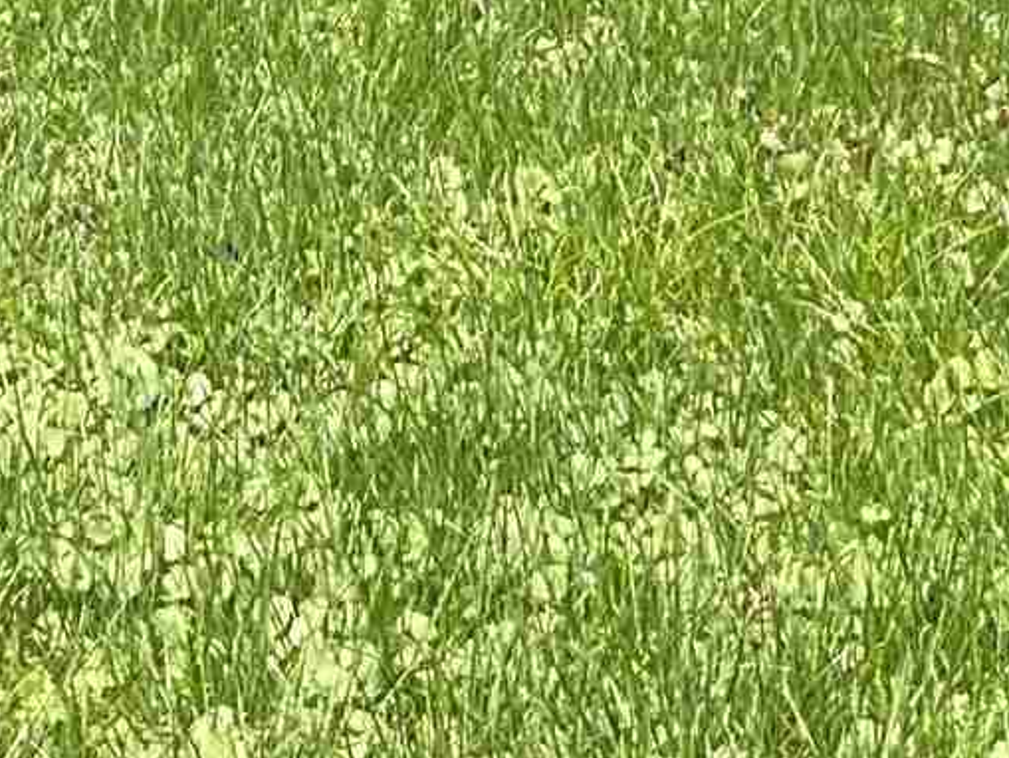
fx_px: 5102
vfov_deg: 7.9
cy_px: -1034
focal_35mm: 175
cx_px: 682
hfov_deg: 11.3
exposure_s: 1/613
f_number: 1.8
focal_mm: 3
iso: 16
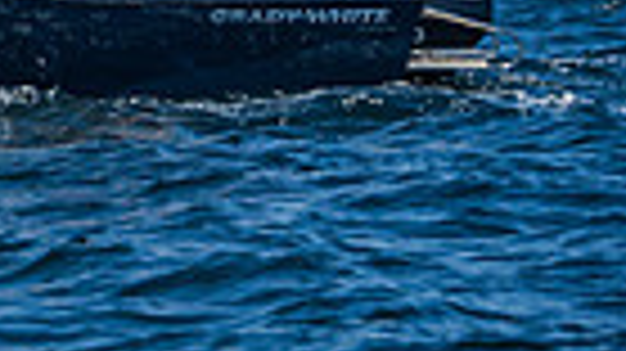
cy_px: -484
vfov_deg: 2.4
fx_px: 8344
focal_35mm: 503
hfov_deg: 4.2
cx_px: -626
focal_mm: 115
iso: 400
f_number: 8
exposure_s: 1/1600
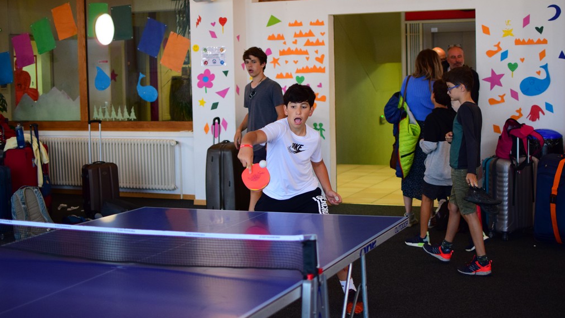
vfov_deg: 21.6
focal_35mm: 56
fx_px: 832
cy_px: 147
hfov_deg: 37.5
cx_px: 281
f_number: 1.8
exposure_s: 1/250
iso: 1250
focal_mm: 35
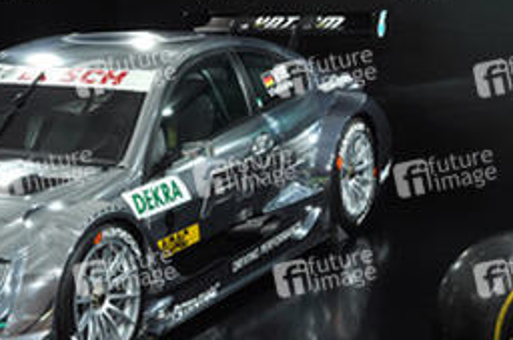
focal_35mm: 82
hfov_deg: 24.3
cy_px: 224
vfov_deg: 16.6
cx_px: 71
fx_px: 1165
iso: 360
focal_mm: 31
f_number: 5.6
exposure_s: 1/125
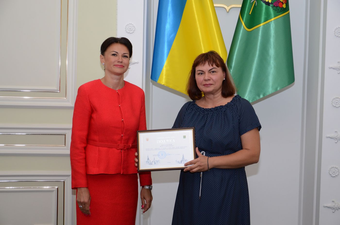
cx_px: 170
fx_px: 636
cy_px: 112
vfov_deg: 20.1
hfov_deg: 29.9
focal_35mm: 68
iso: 800
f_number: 4.8
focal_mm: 45
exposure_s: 1/250
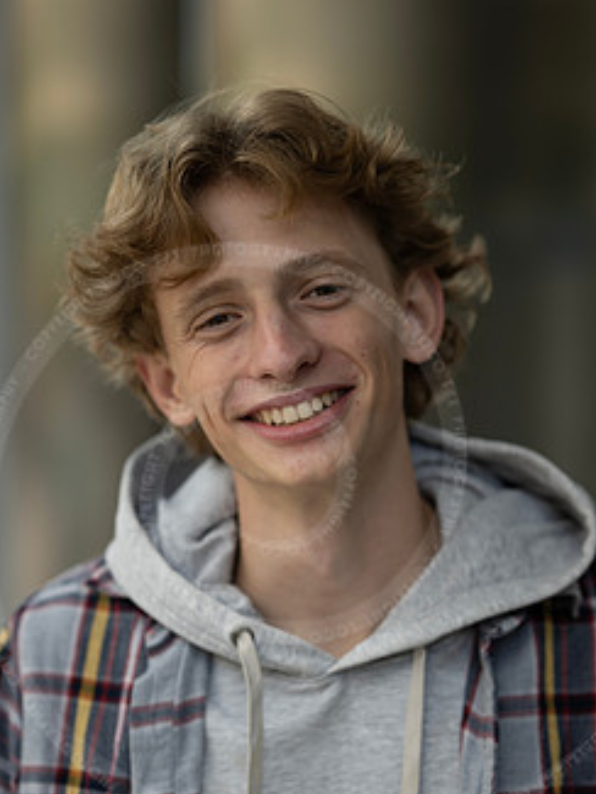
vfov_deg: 17.4
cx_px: 298
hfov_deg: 13.1
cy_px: 540
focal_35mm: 113
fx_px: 2592
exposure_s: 1/640
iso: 125
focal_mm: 85
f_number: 1.8
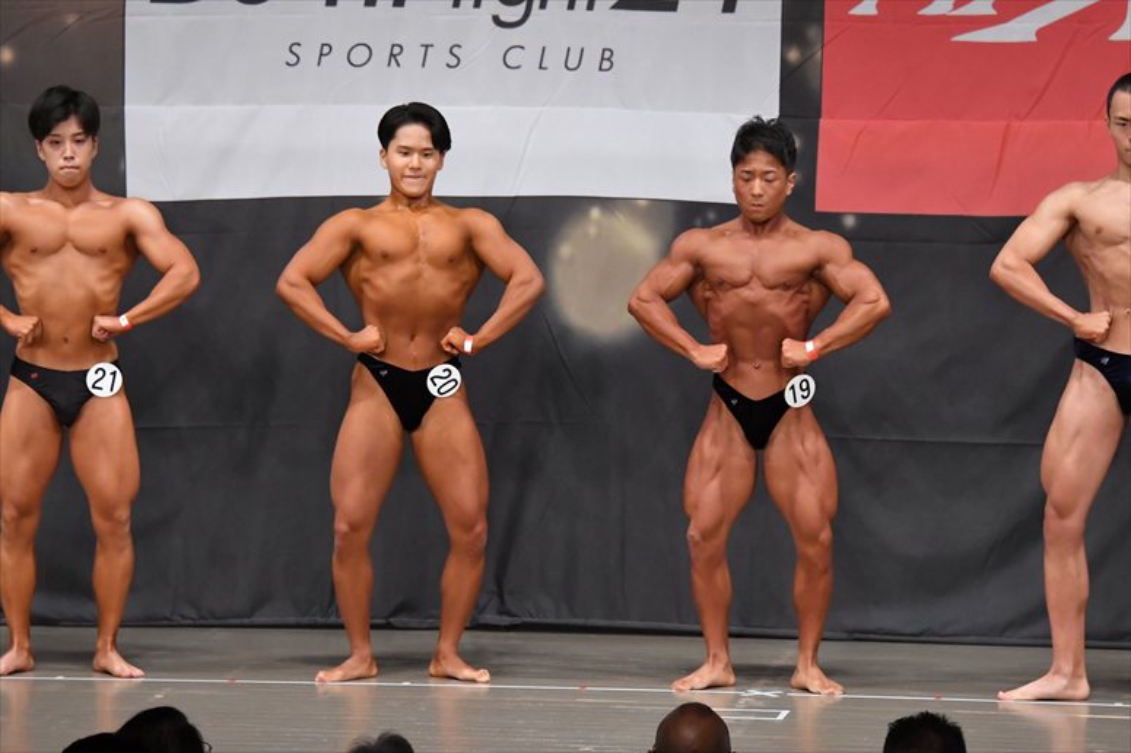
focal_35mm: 202
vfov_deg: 6.8
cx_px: 566
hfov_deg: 10.2
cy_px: 376
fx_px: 6343
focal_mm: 135
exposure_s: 1/400
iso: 5000
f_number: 5.6
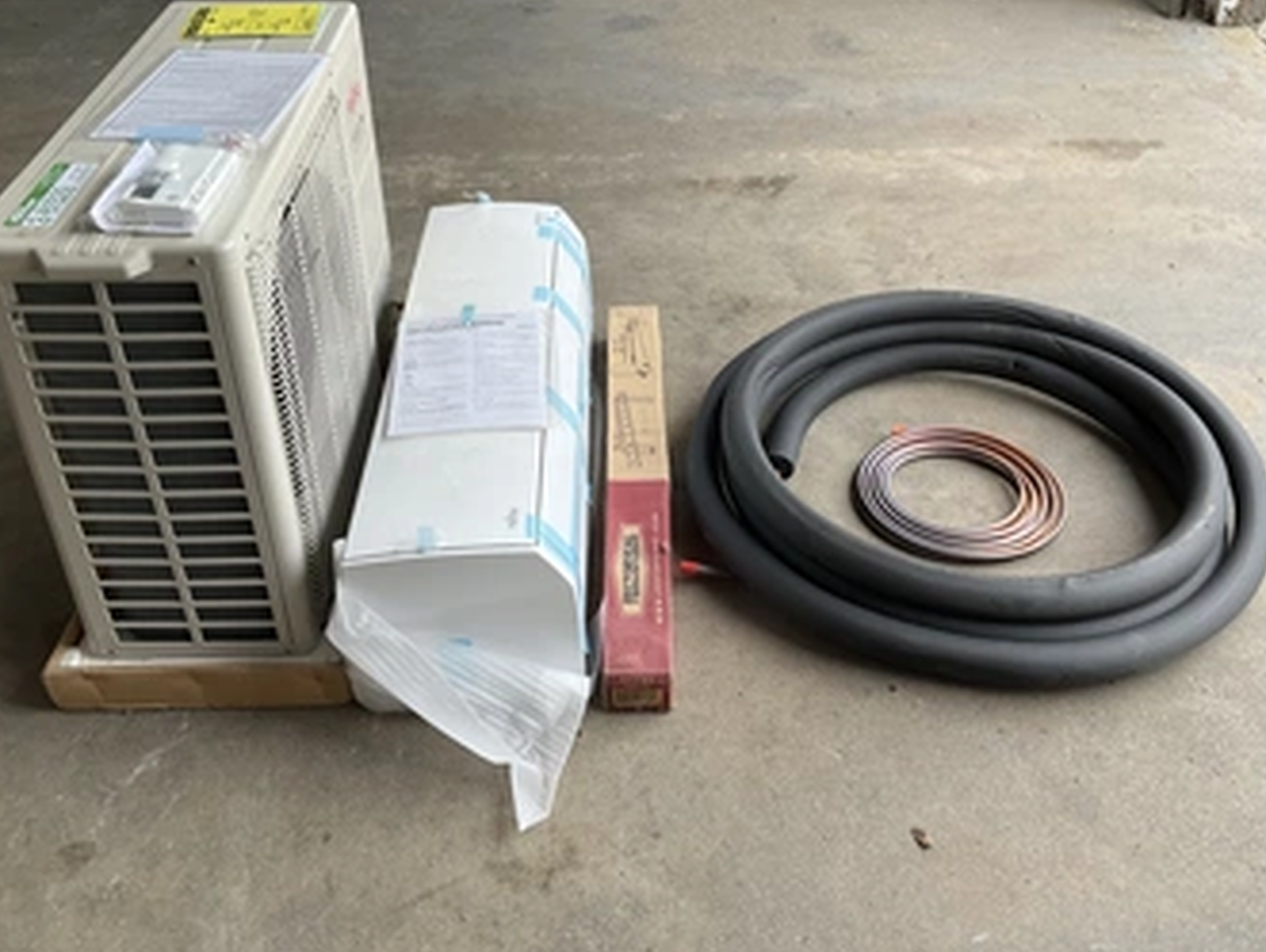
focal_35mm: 35
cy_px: 386
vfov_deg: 40.6
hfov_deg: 52.6
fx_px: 1281
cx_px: 646
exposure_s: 1/205
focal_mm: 3
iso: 20
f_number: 1.8
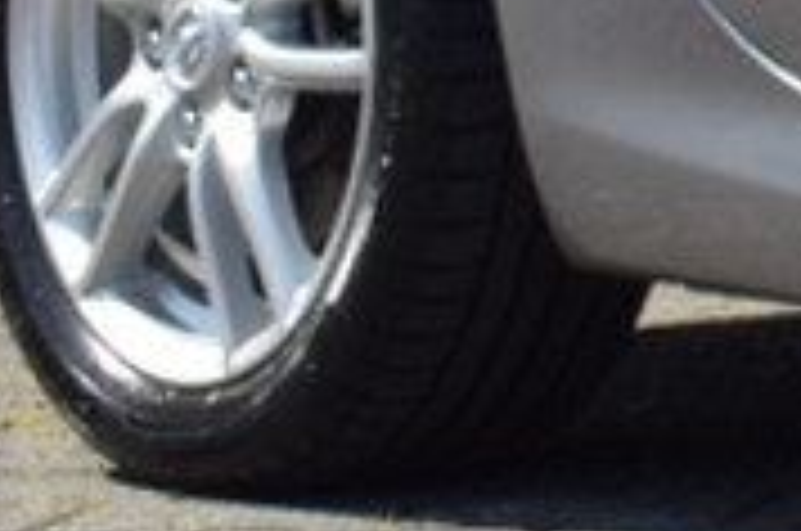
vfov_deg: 3.6
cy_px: -857
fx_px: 8395
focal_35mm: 378
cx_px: 2758
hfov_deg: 5.1
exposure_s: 1/320
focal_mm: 32
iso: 200
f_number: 9
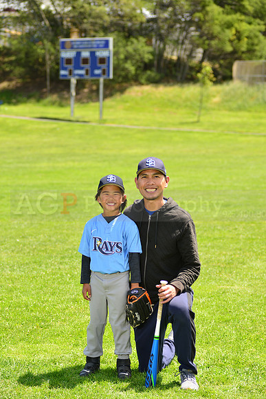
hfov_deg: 12.5
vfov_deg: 18.6
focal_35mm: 110
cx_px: 133
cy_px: 200
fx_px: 1218
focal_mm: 110
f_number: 5
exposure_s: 1/250
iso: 100
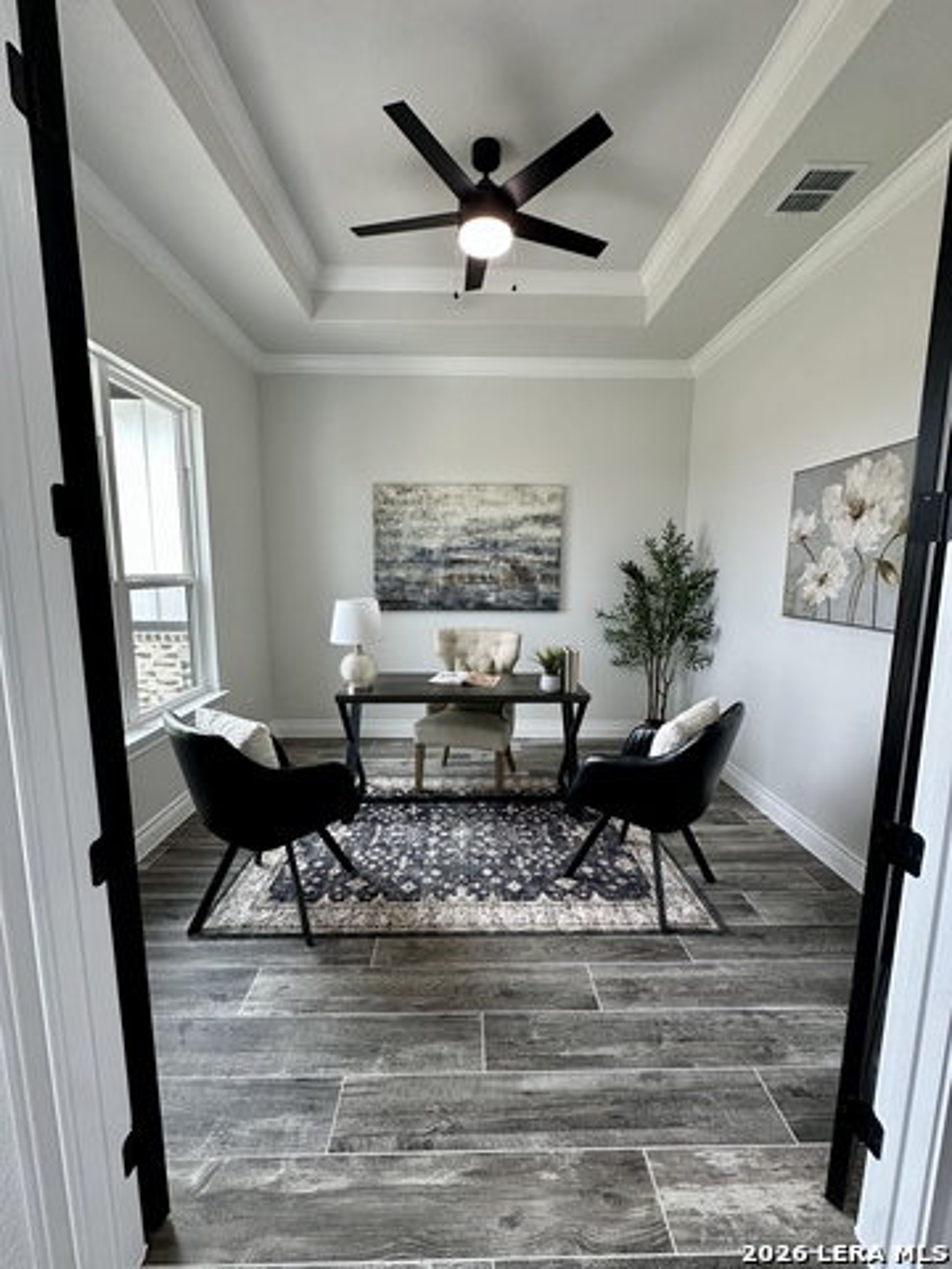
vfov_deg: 102.1
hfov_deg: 85.7
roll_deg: -1.2
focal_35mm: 14
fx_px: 513
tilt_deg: -7.6
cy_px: 634
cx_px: 476
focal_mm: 2.22
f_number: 2.2
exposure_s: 1/120
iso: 200
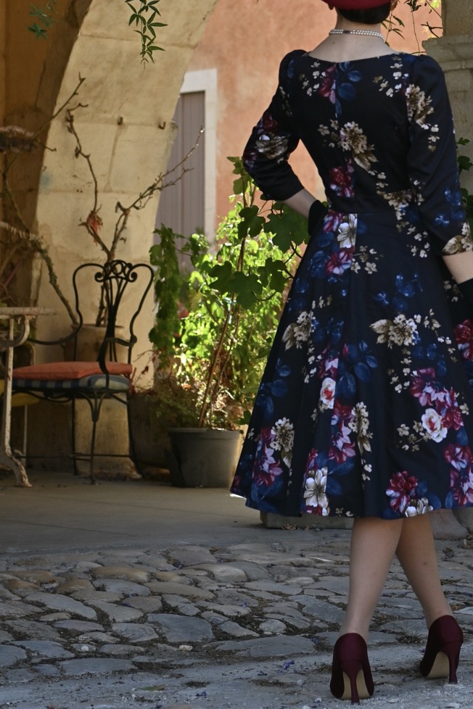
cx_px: 353
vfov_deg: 17.7
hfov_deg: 11.9
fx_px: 2266
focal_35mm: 115
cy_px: 204
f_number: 4
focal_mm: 50
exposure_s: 1/1250
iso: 160
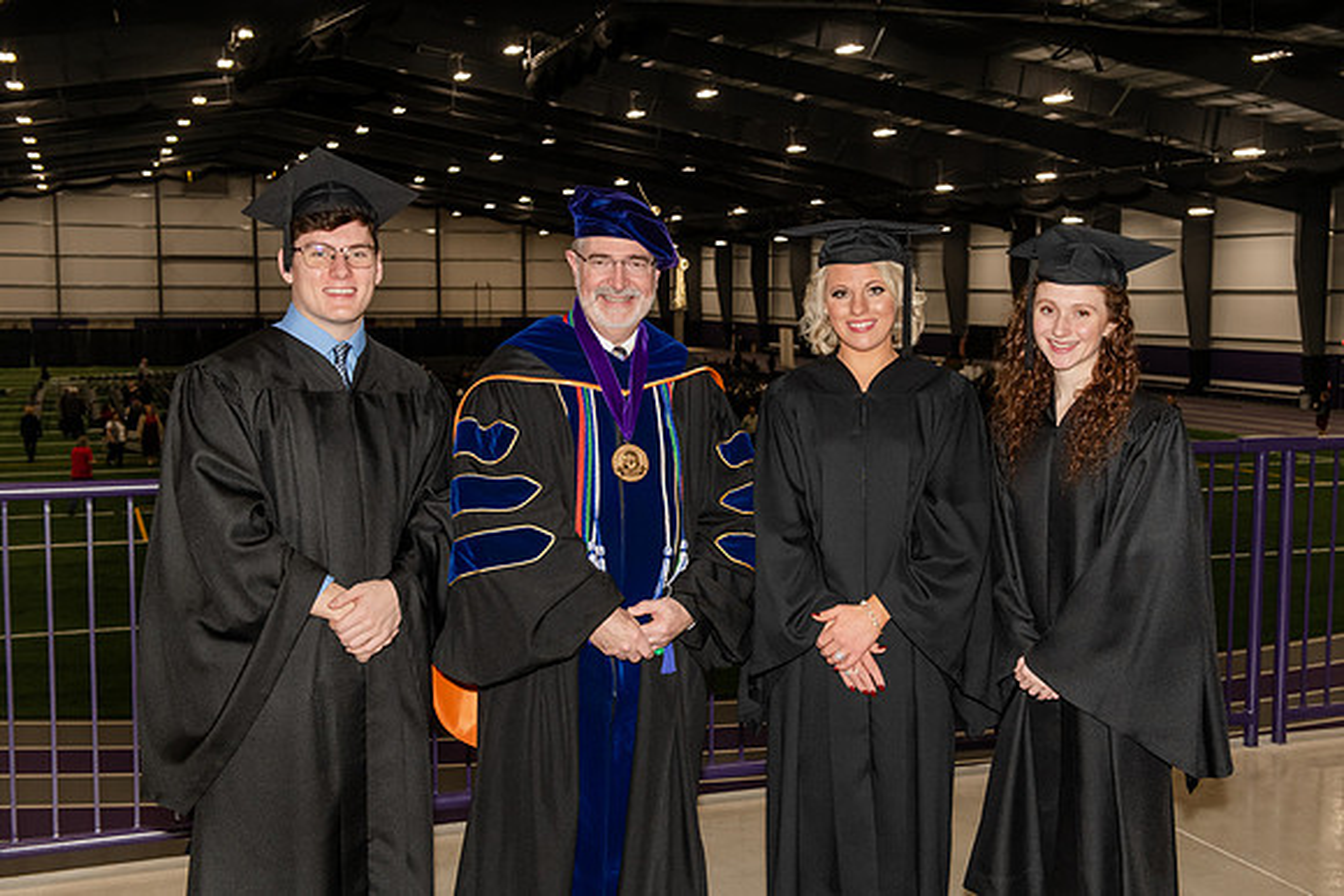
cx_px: 722
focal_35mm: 47
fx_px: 1773
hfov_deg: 41.5
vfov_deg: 28.4
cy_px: 447
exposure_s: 1/160
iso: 800
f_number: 6.3
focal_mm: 44
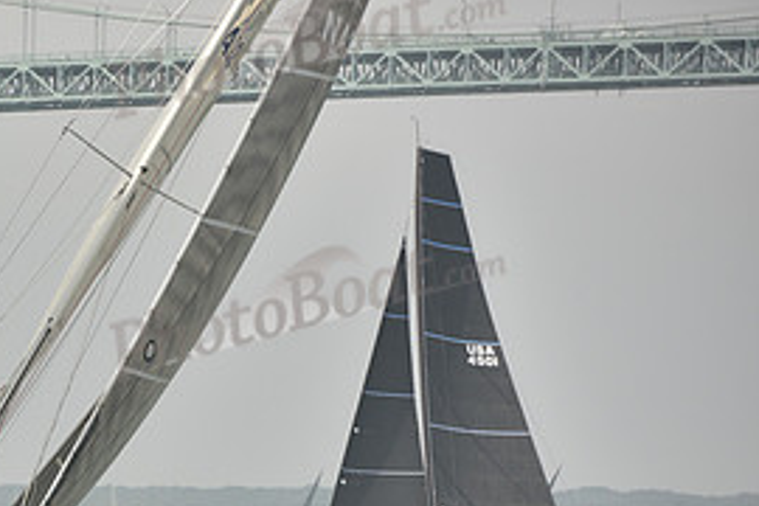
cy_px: 491
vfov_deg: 3.2
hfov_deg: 4.8
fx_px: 9065
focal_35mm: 430
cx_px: -34
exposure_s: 1/640
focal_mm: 200
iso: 250
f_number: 5.6
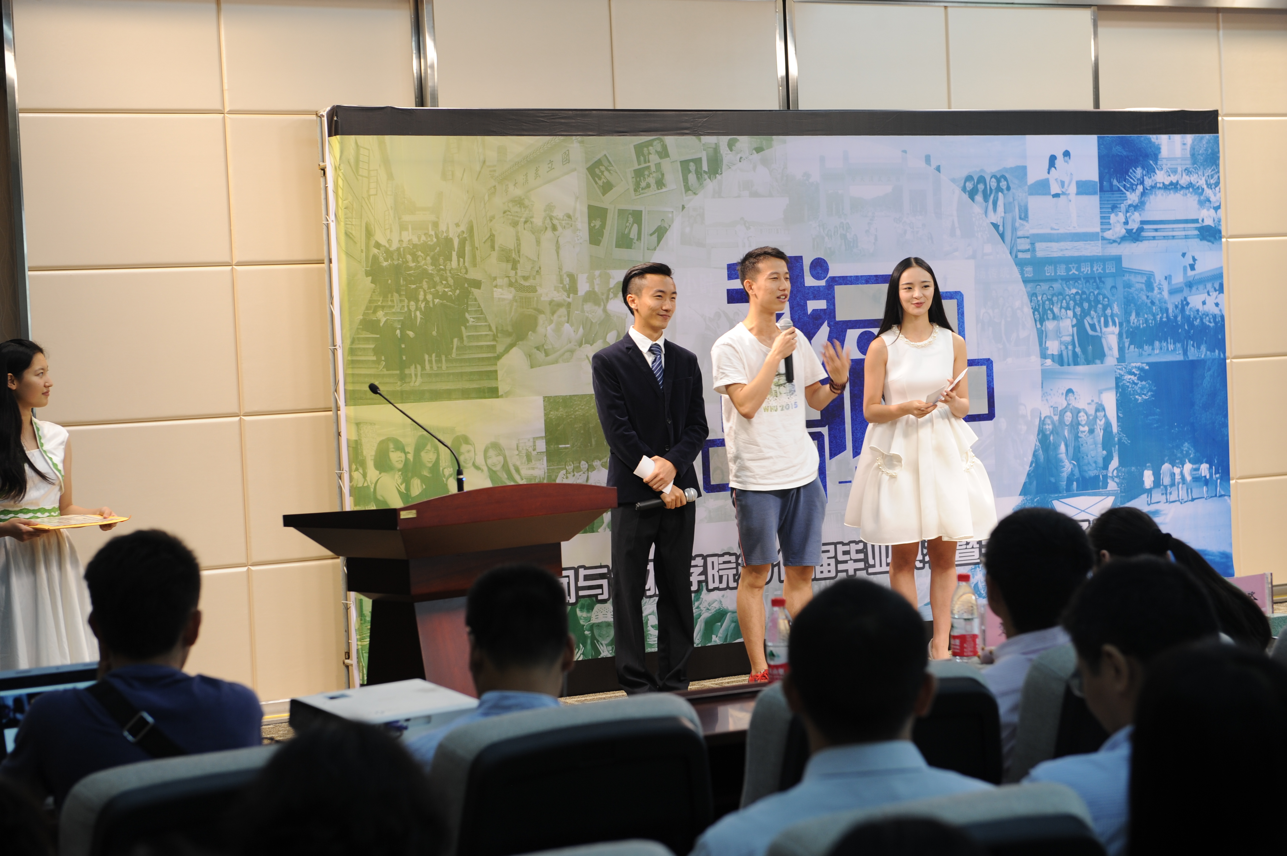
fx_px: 2501
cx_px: 644
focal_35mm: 70
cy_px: 428
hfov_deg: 28.9
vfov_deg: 19.4
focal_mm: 70
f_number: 4.5
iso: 400
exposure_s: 1/50
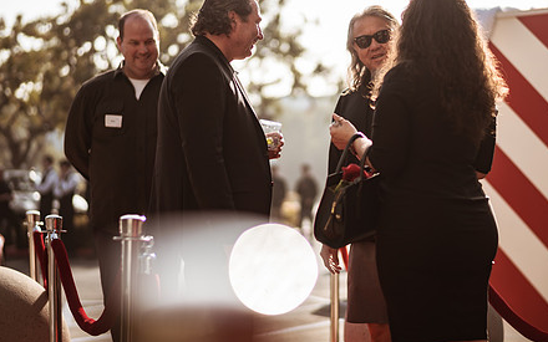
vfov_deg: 16.7
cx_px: 326
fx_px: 1165
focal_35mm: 78
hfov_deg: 26.4
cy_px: 159
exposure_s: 1/6400
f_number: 1.4
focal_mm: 58
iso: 125
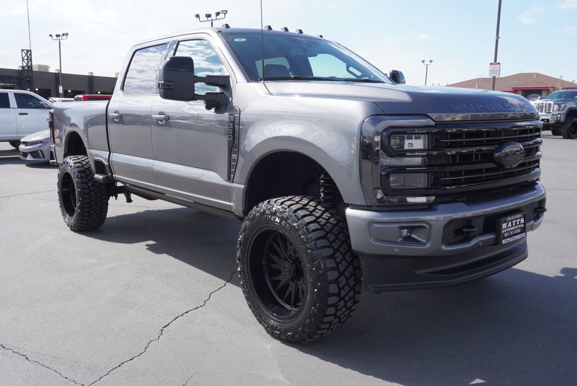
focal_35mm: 32
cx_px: 288
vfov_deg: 41.8
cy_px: 193
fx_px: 505
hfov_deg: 59.5
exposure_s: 1/125
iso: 100
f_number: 9
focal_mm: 21
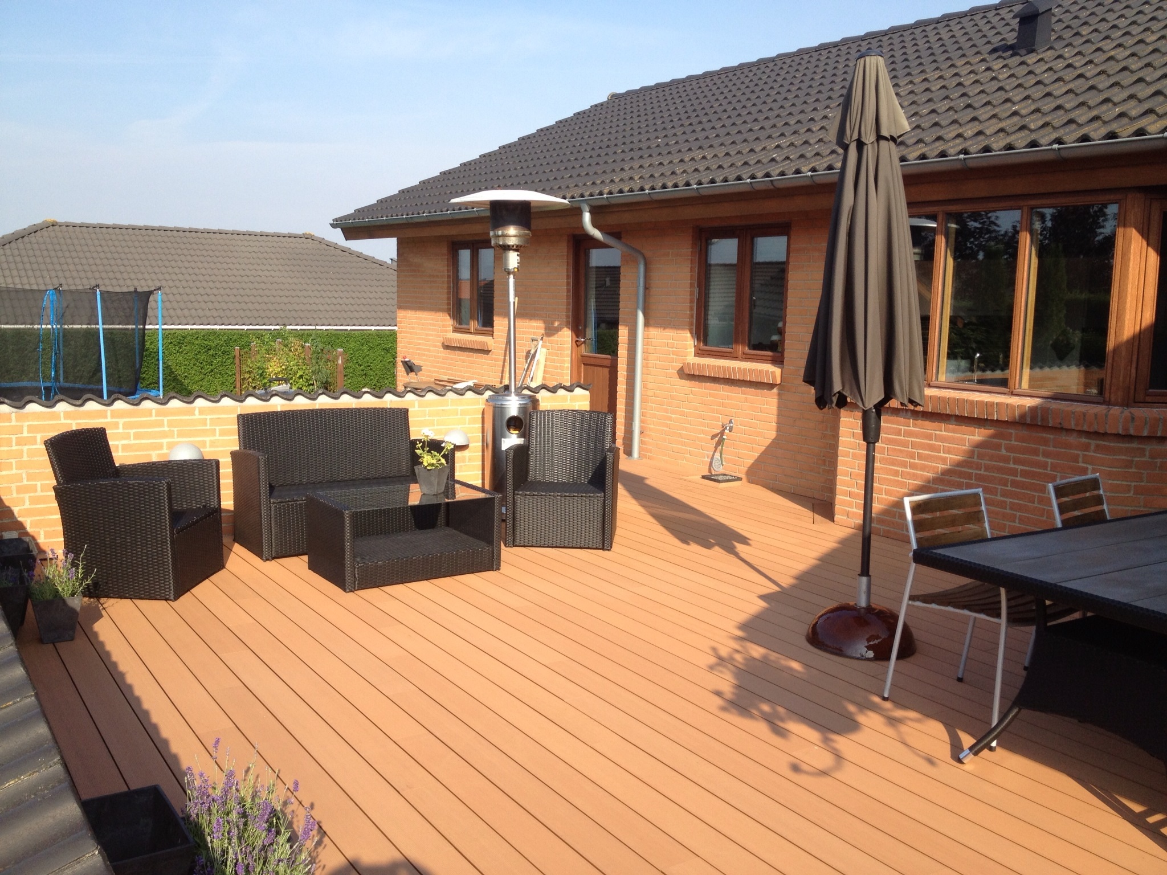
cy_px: 438
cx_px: 584
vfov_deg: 40.7
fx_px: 1180
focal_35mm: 35
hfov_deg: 52.6
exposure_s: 1/935
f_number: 2.4
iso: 64
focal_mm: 4.28
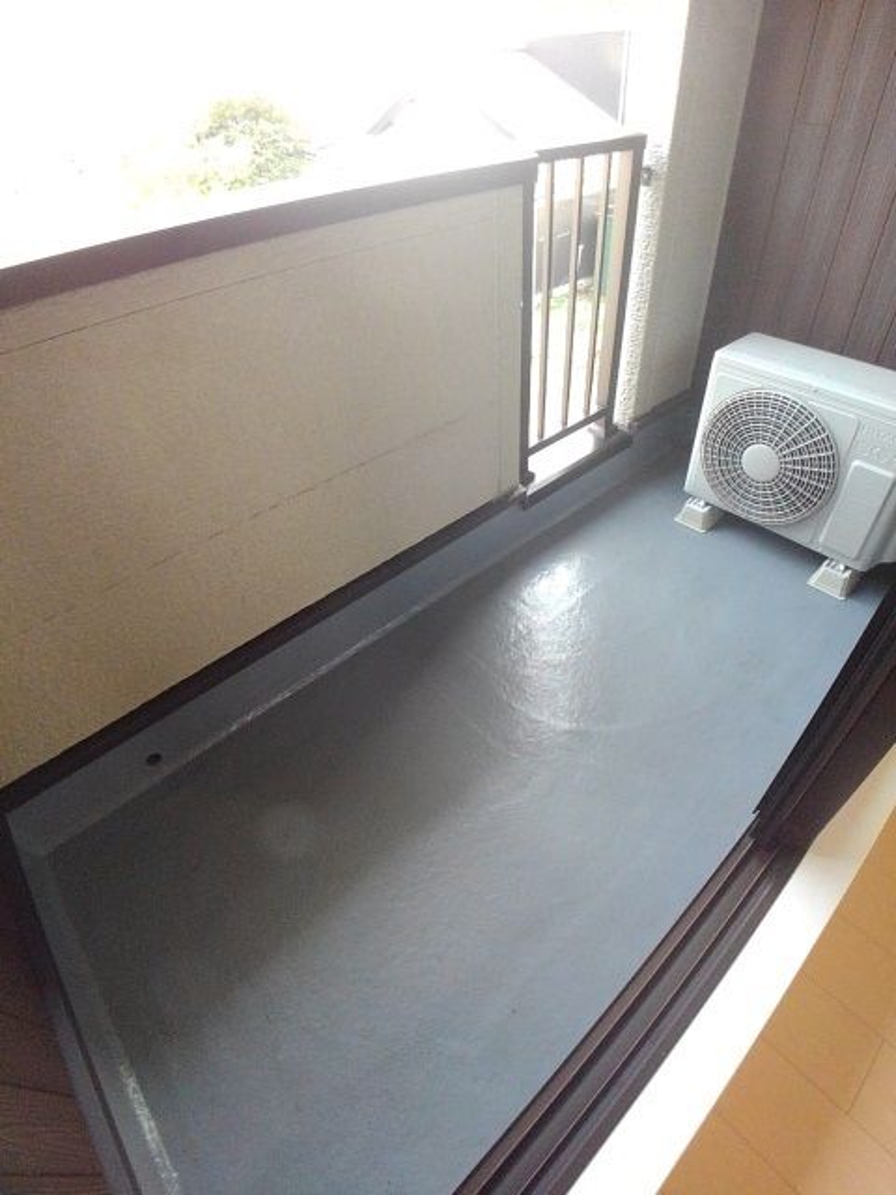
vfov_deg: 69.4
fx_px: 863
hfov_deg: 54.9
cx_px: 448
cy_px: 598
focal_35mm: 25
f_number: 2.2
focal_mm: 3.46
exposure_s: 1/33.3
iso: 250
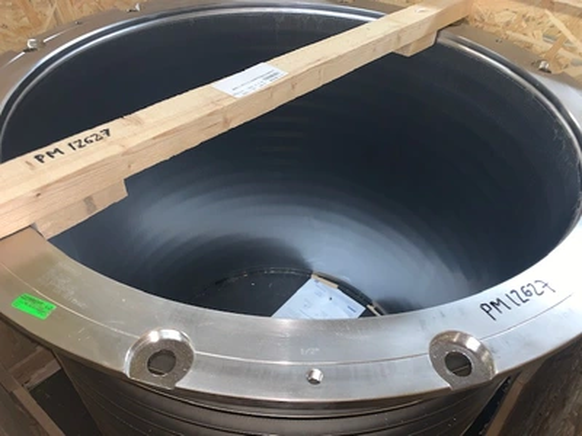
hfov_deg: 67.3
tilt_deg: -42.8
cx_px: 291
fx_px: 437
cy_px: 218
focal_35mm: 26
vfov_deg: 53.1
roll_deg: -4.9
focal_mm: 4.25
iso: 50
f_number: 1.8
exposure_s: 1/9
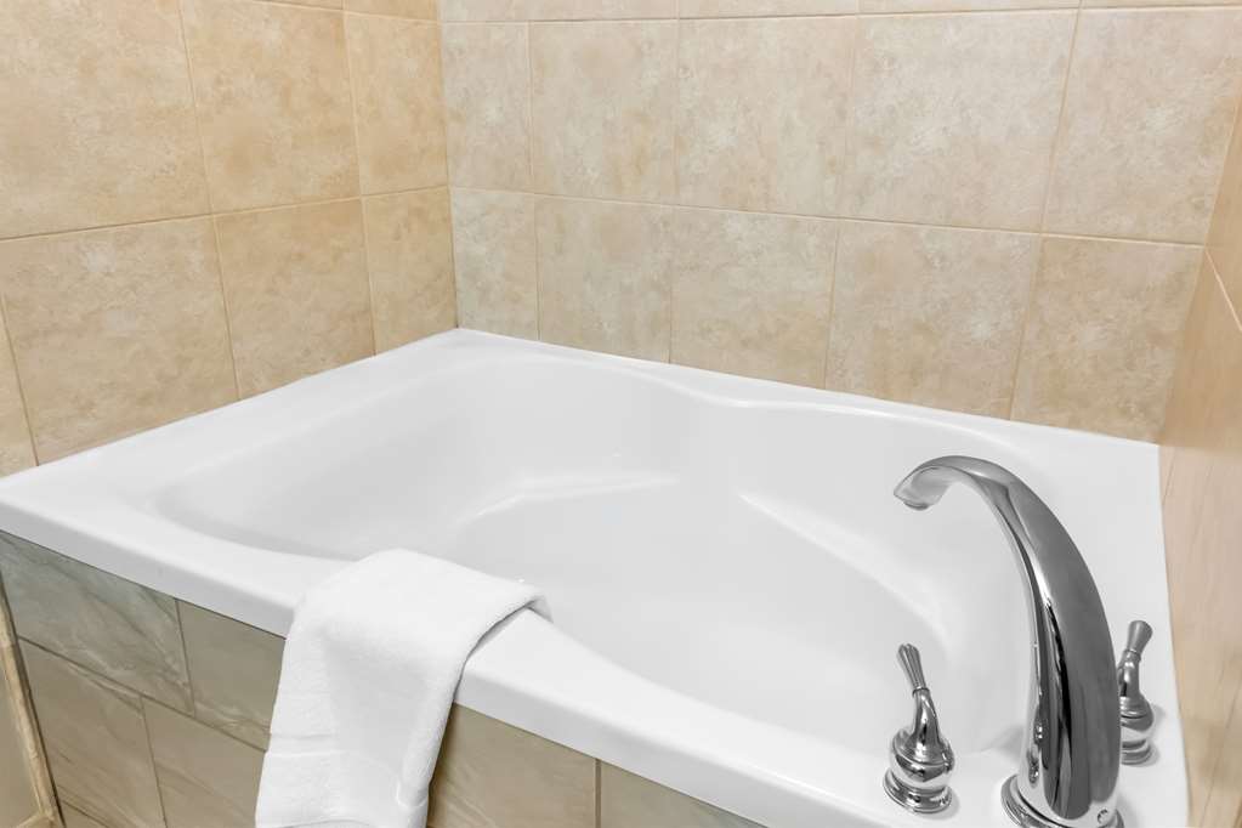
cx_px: 621
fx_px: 828
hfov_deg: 73.7
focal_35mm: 24
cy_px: 414
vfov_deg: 53.1
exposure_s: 1/6
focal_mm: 16
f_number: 8
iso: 800
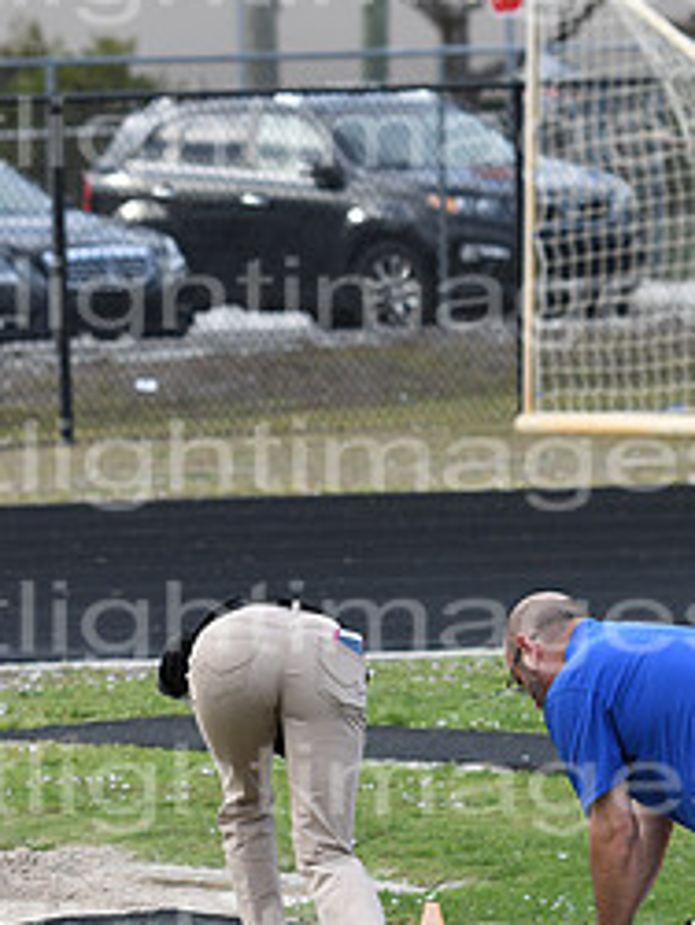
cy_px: 546
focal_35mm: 351
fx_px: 9383
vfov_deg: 5.6
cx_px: 233
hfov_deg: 4.2
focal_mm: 105
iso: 400
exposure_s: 1/1600
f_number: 4
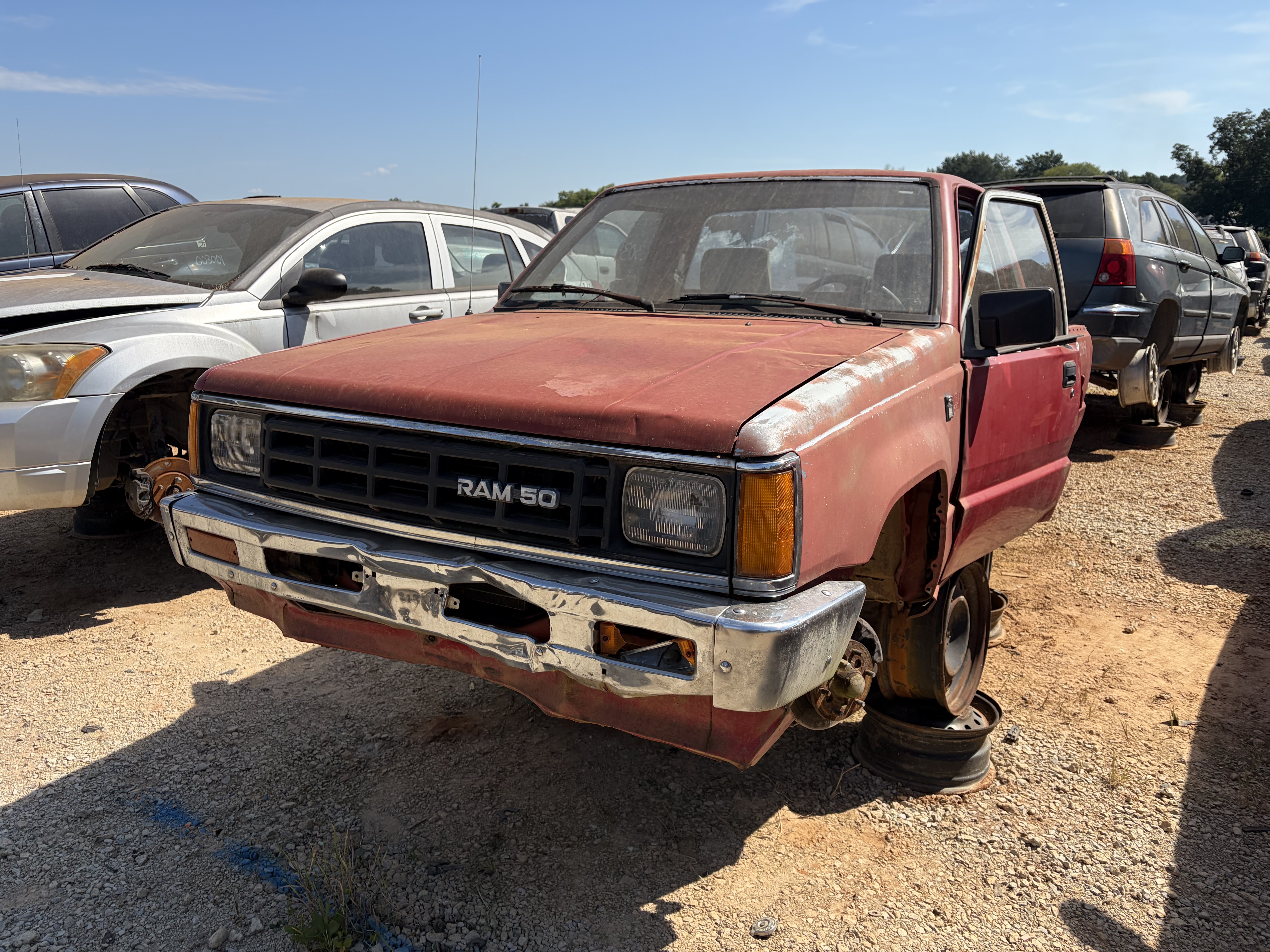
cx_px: 635
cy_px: 476
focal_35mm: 26
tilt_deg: -12.7
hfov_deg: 67.3
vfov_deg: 53.1
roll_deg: +1.8
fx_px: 954
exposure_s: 1/4329
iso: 64
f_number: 1.6
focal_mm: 5.96
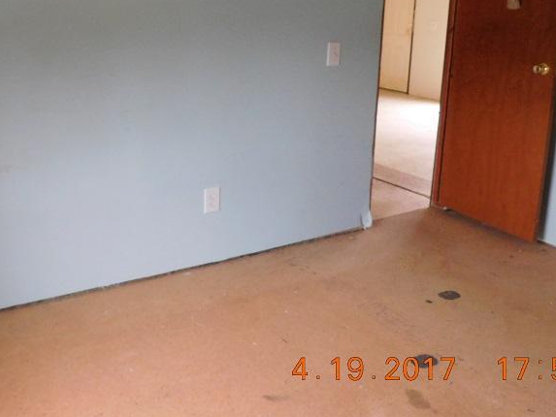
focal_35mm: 37
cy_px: 104
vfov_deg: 37.7
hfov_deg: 49.4
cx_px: 195
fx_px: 594
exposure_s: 1/25
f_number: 3
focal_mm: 4
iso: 400
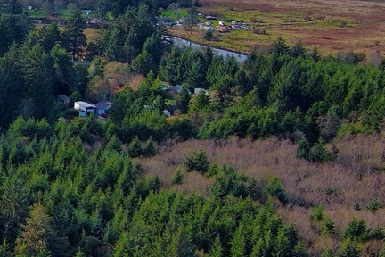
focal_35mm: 114
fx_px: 1219
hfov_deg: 15.7
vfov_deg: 12.0
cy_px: 91
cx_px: -271
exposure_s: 1/1701
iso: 100
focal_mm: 10.57
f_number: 2.8
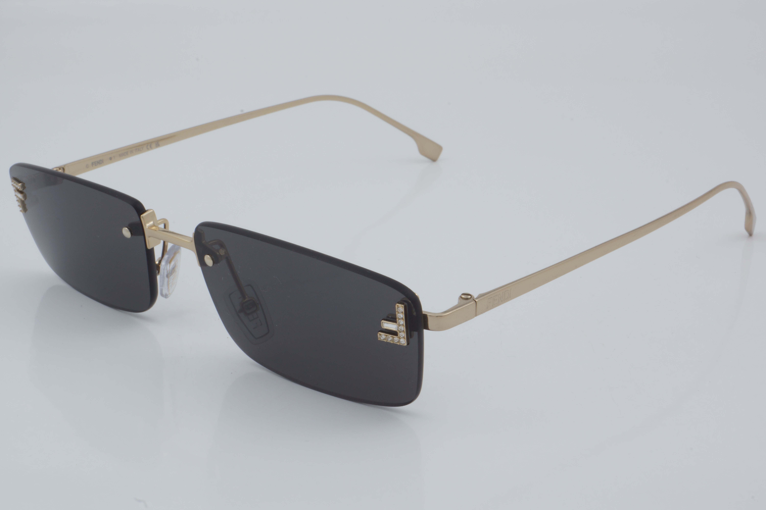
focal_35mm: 68
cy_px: 255
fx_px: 1436
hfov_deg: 29.9
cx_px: 383
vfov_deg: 20.2
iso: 100
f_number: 32
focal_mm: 45
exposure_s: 1/4
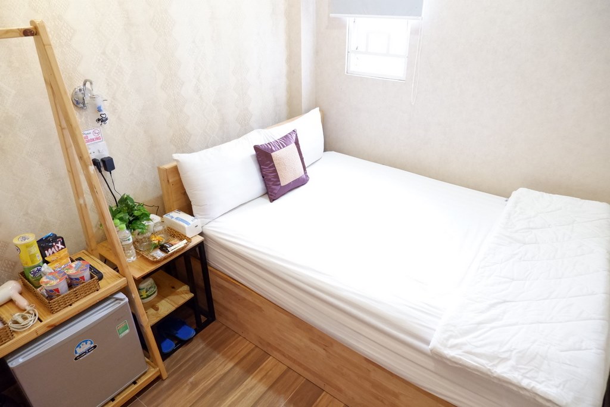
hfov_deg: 76.1
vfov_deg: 55.1
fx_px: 390
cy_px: 204
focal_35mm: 23
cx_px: 305
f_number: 3.5
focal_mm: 15
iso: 4000
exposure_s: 1/100
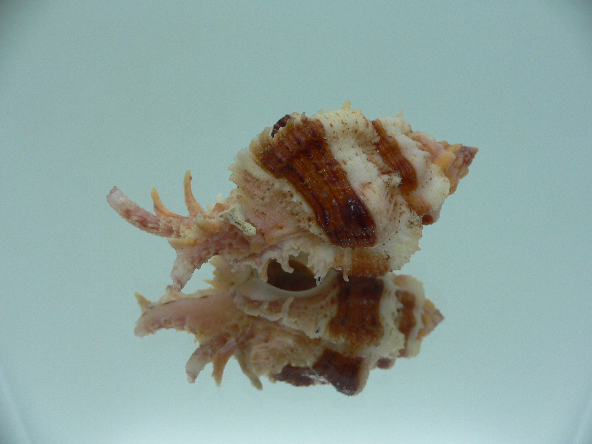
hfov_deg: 52.6
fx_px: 599
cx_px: 296
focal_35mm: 35
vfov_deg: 40.7
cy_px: 222
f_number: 2.8
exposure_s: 1/60
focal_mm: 4.6
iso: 80
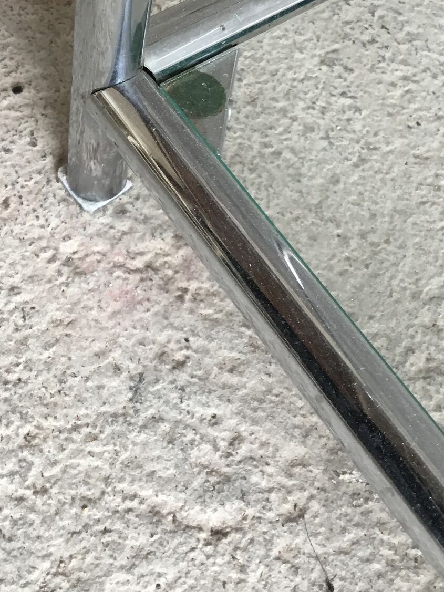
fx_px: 941
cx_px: 171
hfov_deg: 26.5
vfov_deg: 33.8
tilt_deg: -52.4
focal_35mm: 55
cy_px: 111
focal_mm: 3.3
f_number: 2.4
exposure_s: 1/33
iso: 64
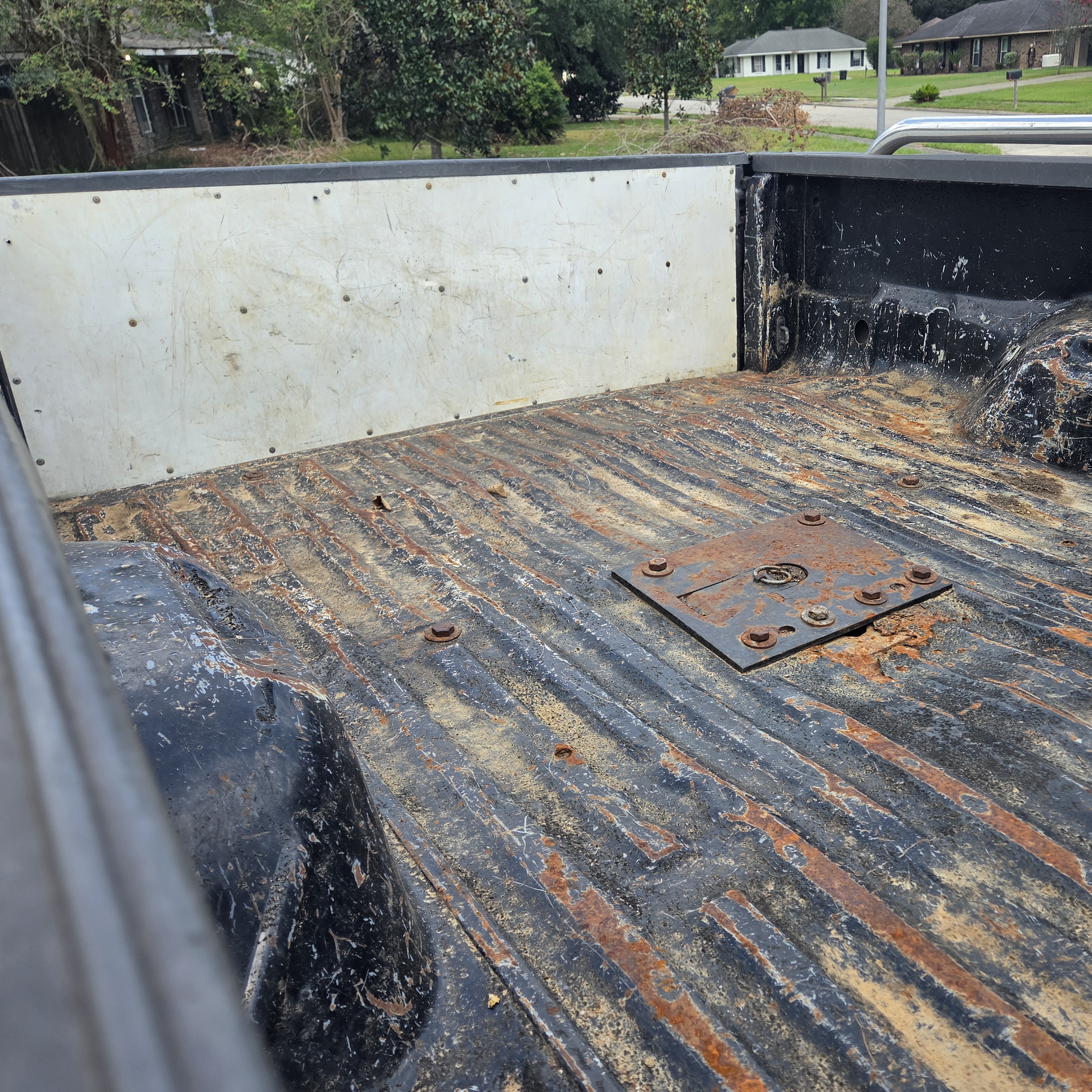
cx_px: 722
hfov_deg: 56.2
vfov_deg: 57.3
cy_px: 559
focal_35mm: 28
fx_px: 999
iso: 80
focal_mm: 5.4
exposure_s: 1/1212
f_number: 1.8
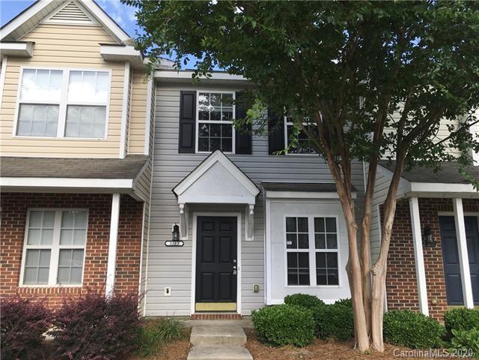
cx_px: 240
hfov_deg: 61.7
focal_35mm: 29
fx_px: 401
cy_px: 180
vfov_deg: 48.2
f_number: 2.2
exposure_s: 1/561
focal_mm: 4.15
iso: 25
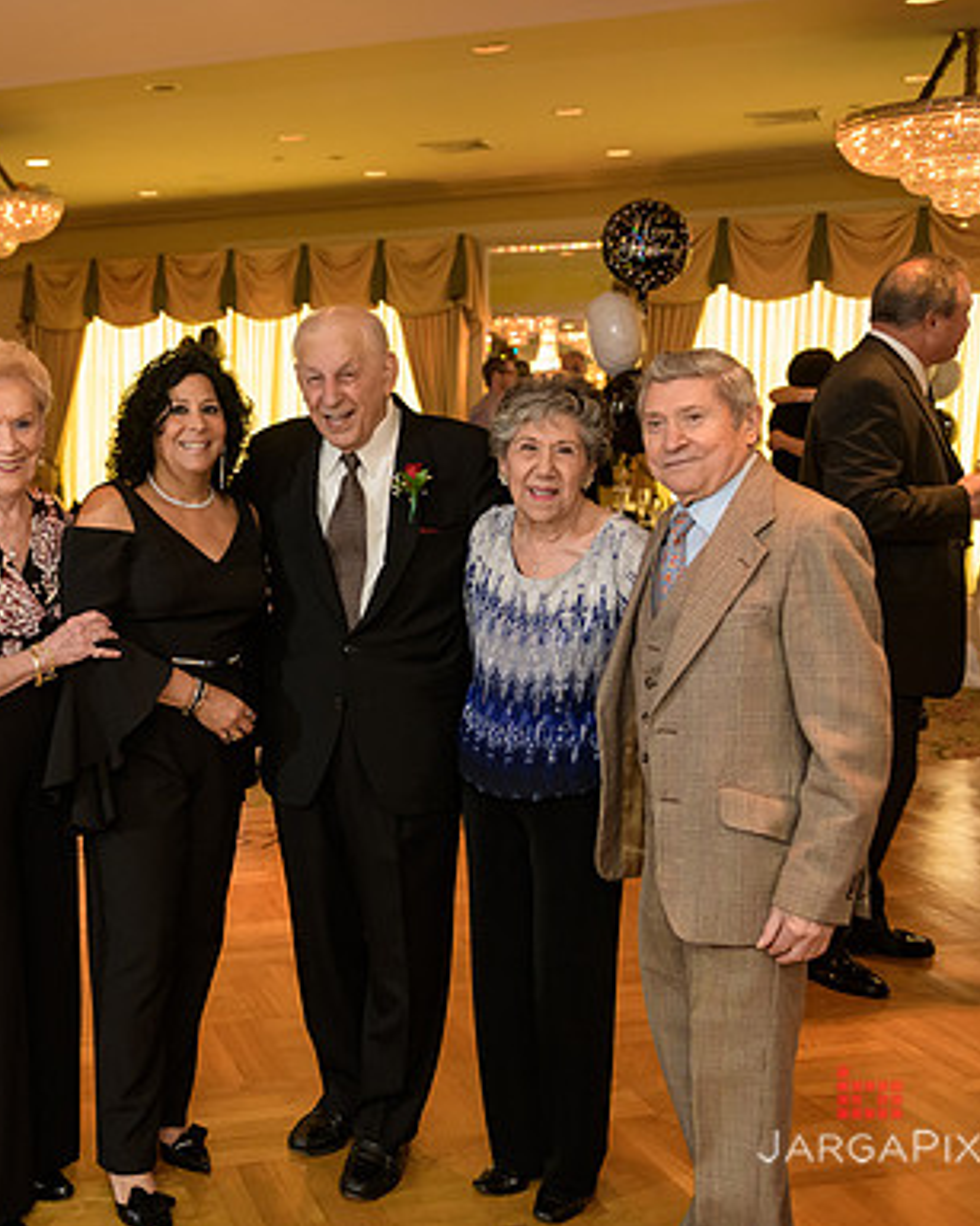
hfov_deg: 32.8
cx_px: 137
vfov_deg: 42.0
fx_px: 1596
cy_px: 615
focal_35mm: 44
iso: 1000
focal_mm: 31
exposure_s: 1/125
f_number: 3.2
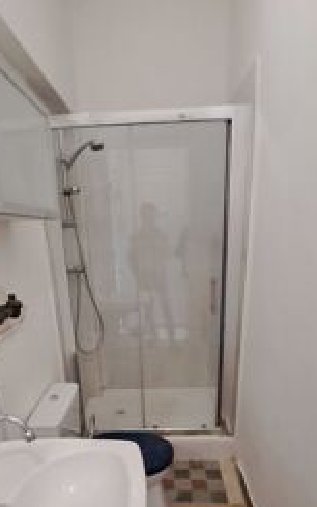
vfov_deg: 70.2
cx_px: 139
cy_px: 376
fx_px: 332
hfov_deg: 50.9
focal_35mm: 24
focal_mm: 1.74
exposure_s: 1/33
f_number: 2.2
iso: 200
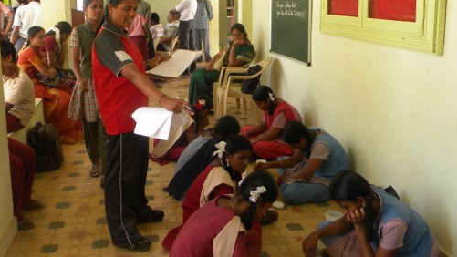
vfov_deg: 30.0
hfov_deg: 51.4
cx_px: 198
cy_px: 67
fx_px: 473
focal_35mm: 39
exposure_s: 1/59.7
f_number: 3.5
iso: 81
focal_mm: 5
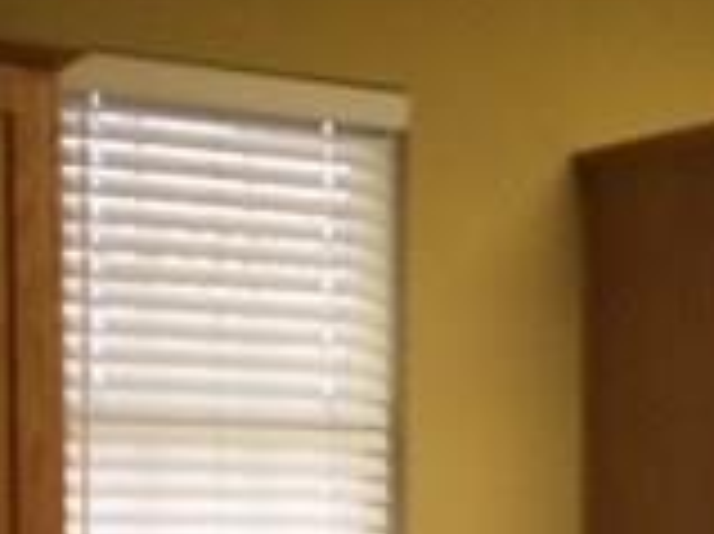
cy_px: 718
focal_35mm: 117
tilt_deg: -4.8
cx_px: 566
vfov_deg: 12.2
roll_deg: -1.1
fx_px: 2411
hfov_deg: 16.7
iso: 250
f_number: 2.2
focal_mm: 4.15
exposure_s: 1/30
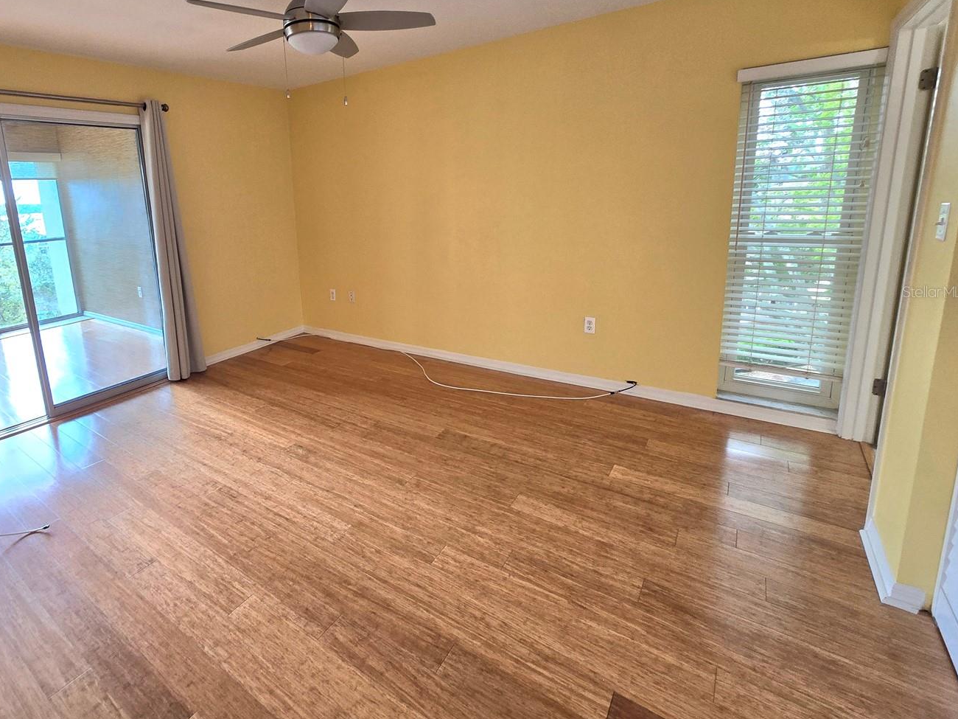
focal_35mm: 16
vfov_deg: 77.3
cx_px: 382
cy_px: 291
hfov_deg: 93.2
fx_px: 443
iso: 80
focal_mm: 2.2
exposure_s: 1/60.2
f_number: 2.2
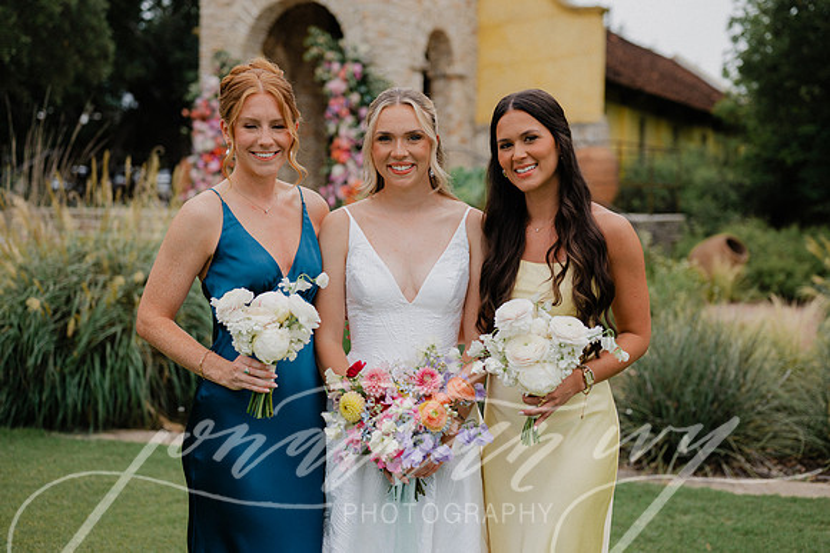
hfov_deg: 37.5
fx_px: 1222
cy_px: 276
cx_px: 436
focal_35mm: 53
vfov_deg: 25.5
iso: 64
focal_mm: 50
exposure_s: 1/1250
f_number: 2.5
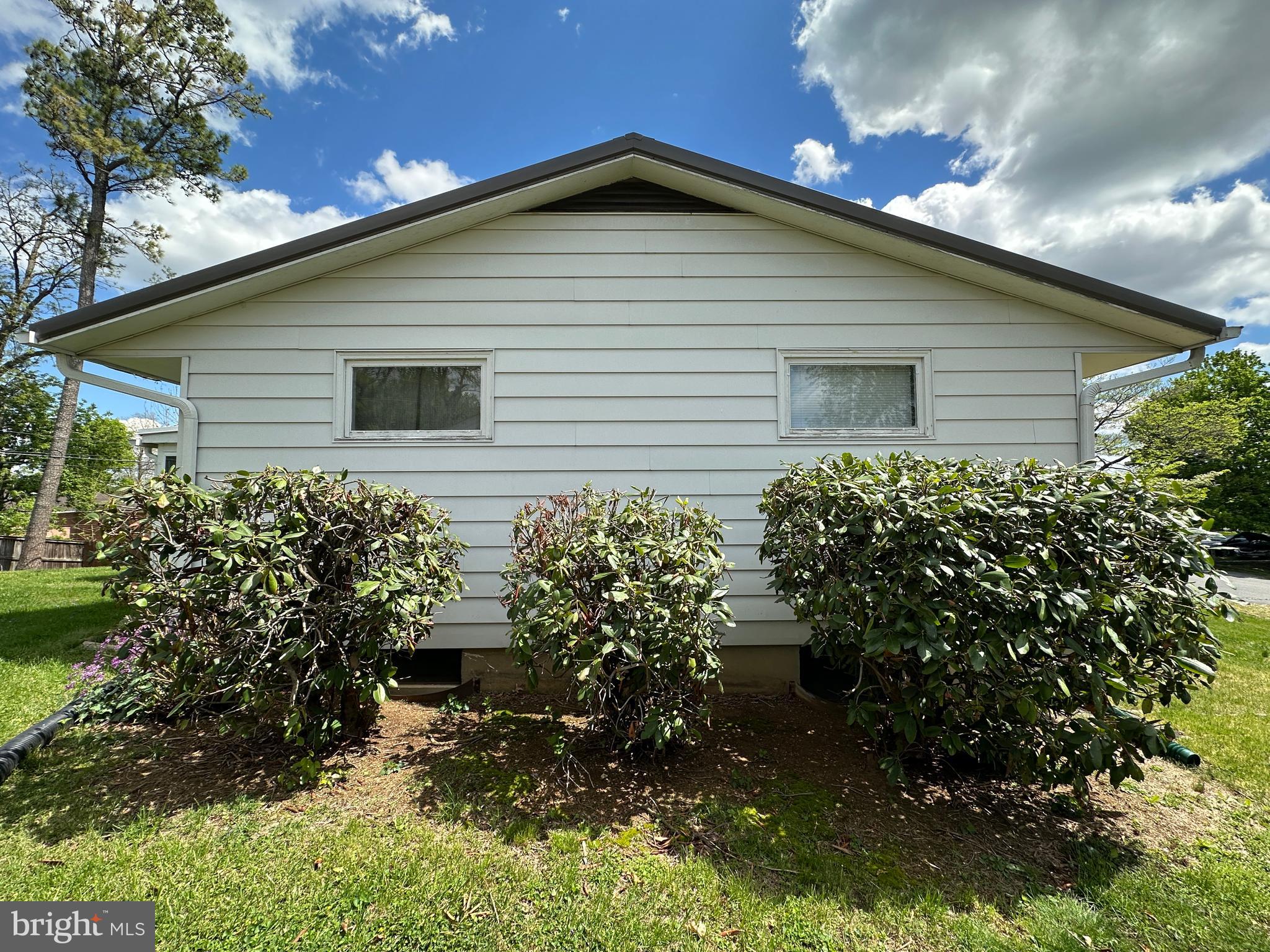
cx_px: 635
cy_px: 476
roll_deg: +0.4
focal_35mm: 14
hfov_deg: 102.1
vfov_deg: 85.7
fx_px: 514
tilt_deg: +2.8
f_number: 2.2
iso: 40
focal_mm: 2.22
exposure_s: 1/1182
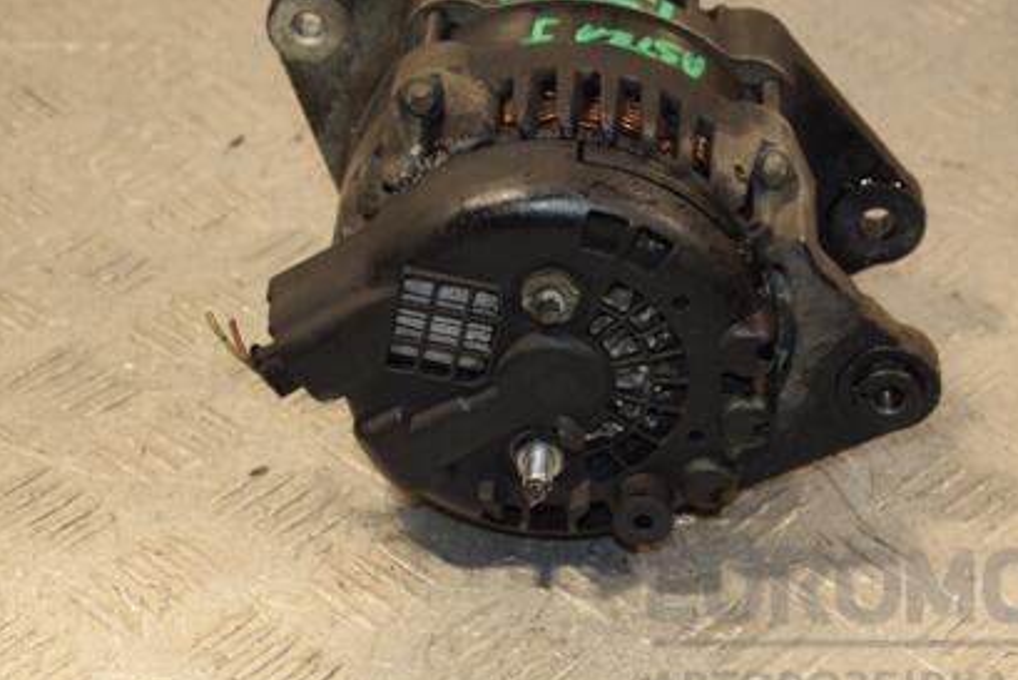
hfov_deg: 18.6
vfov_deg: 12.5
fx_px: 3111
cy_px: 254
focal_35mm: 110
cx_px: 600
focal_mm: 50
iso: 800
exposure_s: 1/160
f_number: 5
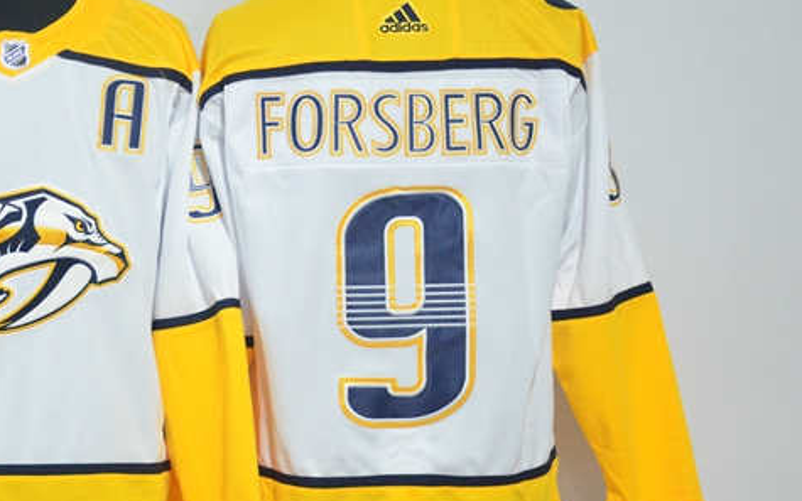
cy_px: 245
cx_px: 182
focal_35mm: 108
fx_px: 2361
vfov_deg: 12.1
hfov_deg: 19.1
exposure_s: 1/40
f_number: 4.5
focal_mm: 42
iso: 4000
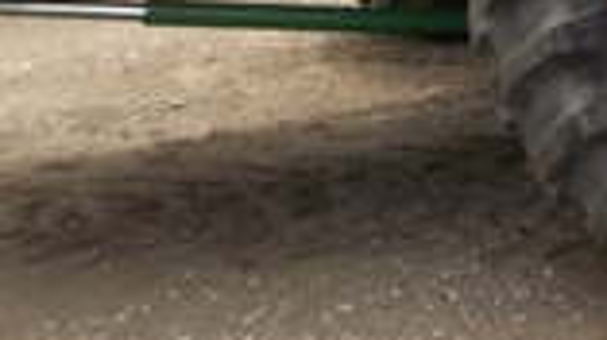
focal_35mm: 102
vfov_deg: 10.9
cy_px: -328
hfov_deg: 18.2
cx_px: 959
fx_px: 1640
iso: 80
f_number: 3.5
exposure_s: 1/320
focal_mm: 4.9
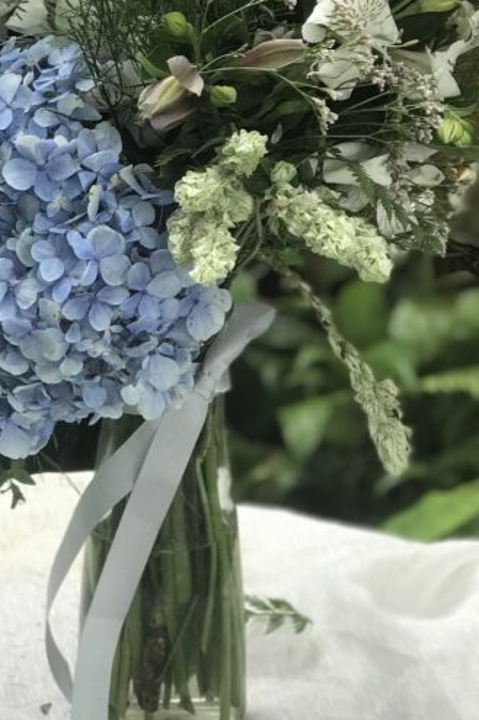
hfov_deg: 11.1
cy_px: 103
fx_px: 2456
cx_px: 67
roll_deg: +1.3
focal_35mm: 123
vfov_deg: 16.5
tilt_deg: -9.1
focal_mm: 6.6
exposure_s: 1/60
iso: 25
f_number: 2.8
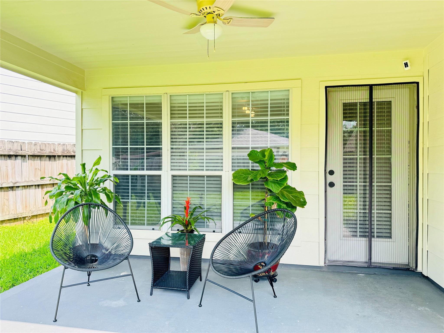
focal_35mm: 24
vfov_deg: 56.8
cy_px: 166
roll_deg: -0.4
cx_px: 222
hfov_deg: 71.6
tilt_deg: -0.5
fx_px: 308
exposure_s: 1/331
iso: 80
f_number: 1.78
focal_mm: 6.76
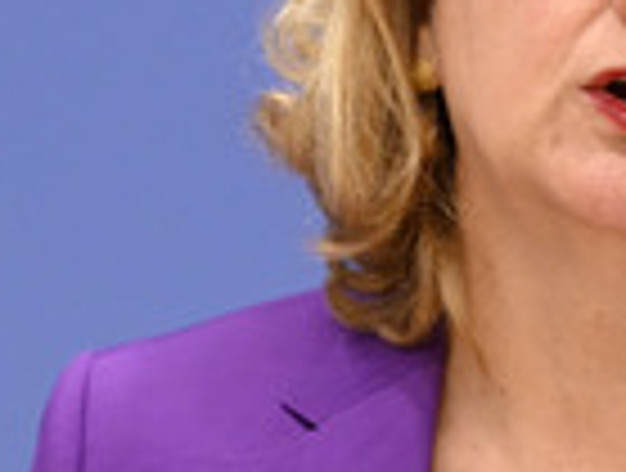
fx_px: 6763
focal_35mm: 373
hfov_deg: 5.3
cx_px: 556
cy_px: 184
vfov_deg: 4.0
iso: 5000
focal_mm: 120
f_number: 5.6
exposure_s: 1/500
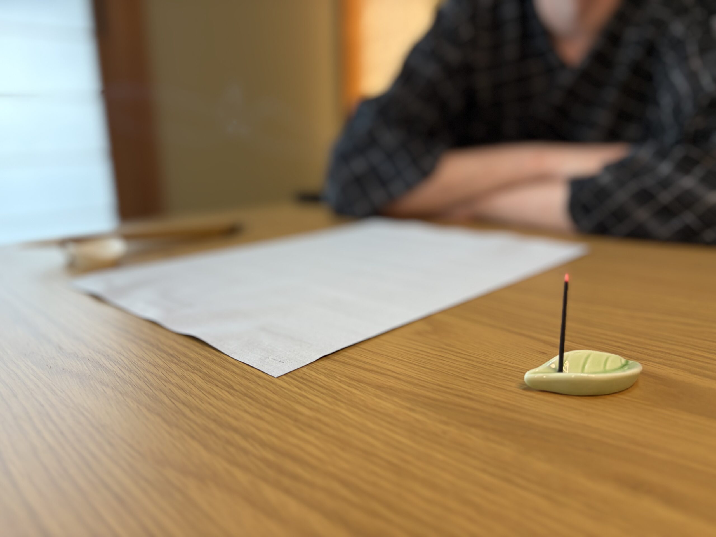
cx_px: 358
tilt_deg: -13.4
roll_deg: +1.8
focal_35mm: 26
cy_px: 268
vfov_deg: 53.1
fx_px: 538
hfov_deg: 67.3
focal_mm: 5.96
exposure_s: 1/50
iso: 64
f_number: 1.6
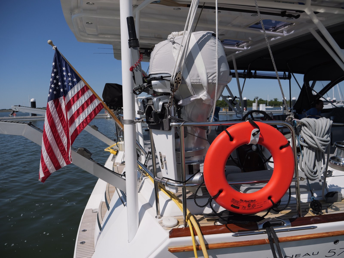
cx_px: 172
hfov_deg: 71.6
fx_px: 239
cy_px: 129
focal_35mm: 24
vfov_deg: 56.8
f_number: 3.5
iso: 100
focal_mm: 12
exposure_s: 1/2500
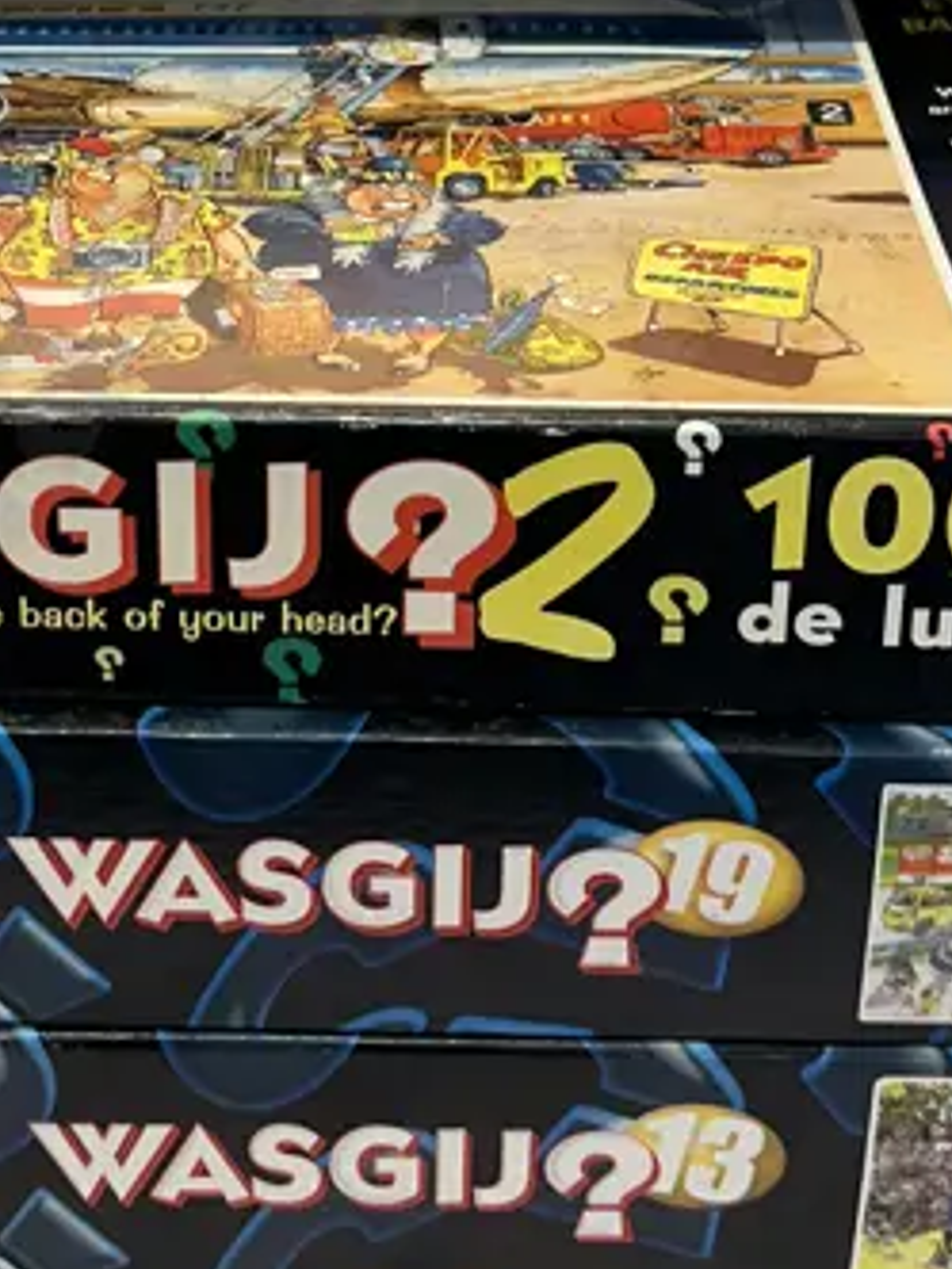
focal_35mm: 74
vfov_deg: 25.5
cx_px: 241
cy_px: 126
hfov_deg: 19.8
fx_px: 2714
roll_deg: -0.3
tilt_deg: -27.3
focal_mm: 6.86
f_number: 1.78
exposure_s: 1/100
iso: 125
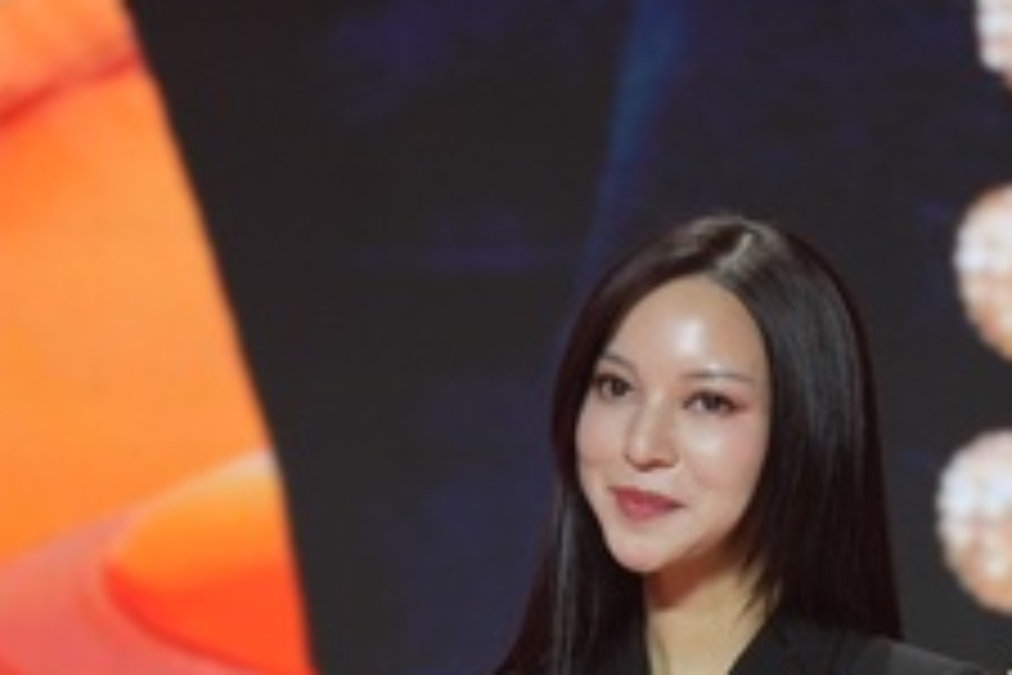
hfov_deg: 3.2
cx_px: 850
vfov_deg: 2.2
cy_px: 810
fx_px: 17962
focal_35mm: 639
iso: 1000
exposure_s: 1/320
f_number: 3.5
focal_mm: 200
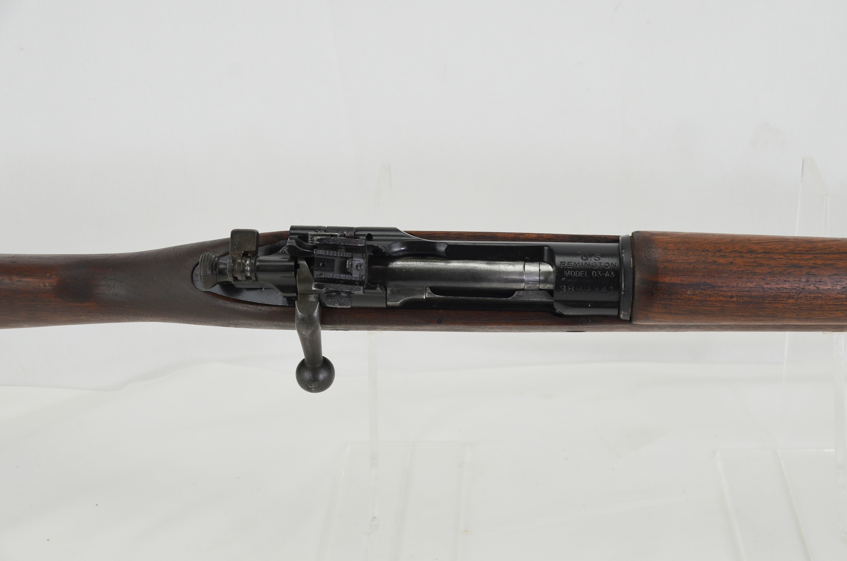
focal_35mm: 57
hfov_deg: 35.1
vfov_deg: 23.7
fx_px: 1338
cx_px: 424
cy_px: 280
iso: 360
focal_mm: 38
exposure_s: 1/125
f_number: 5.6
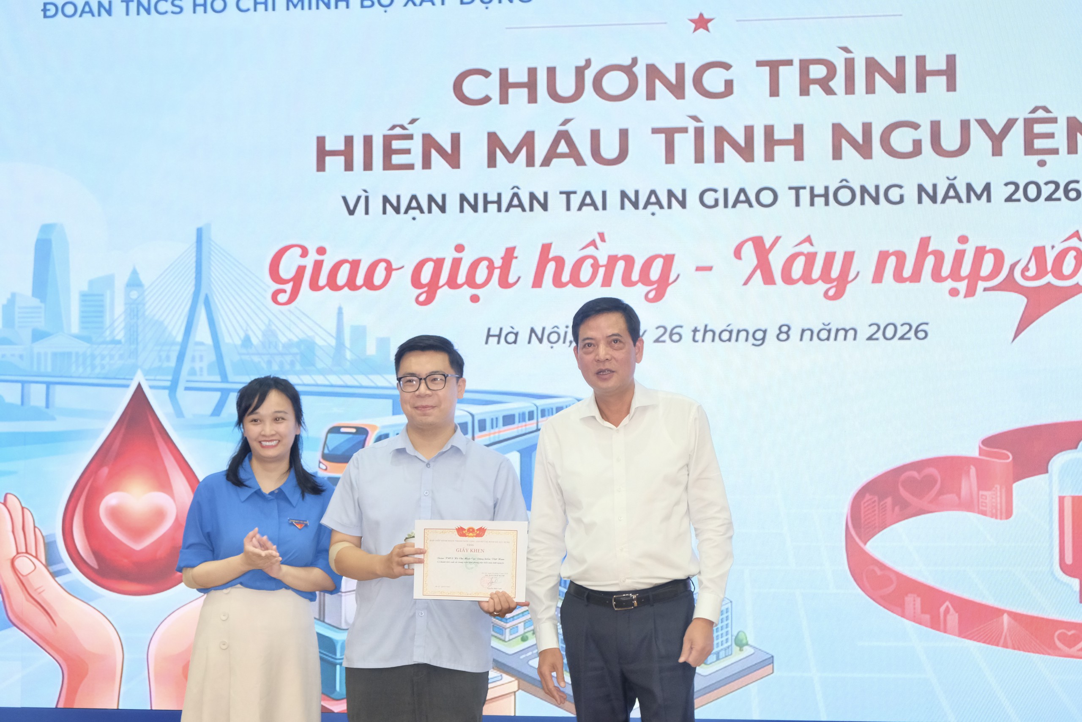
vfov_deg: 23.0
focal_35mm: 59
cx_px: 541
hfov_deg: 33.9
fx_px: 1773
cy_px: 361
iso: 2000
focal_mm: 39
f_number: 4
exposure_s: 1/60
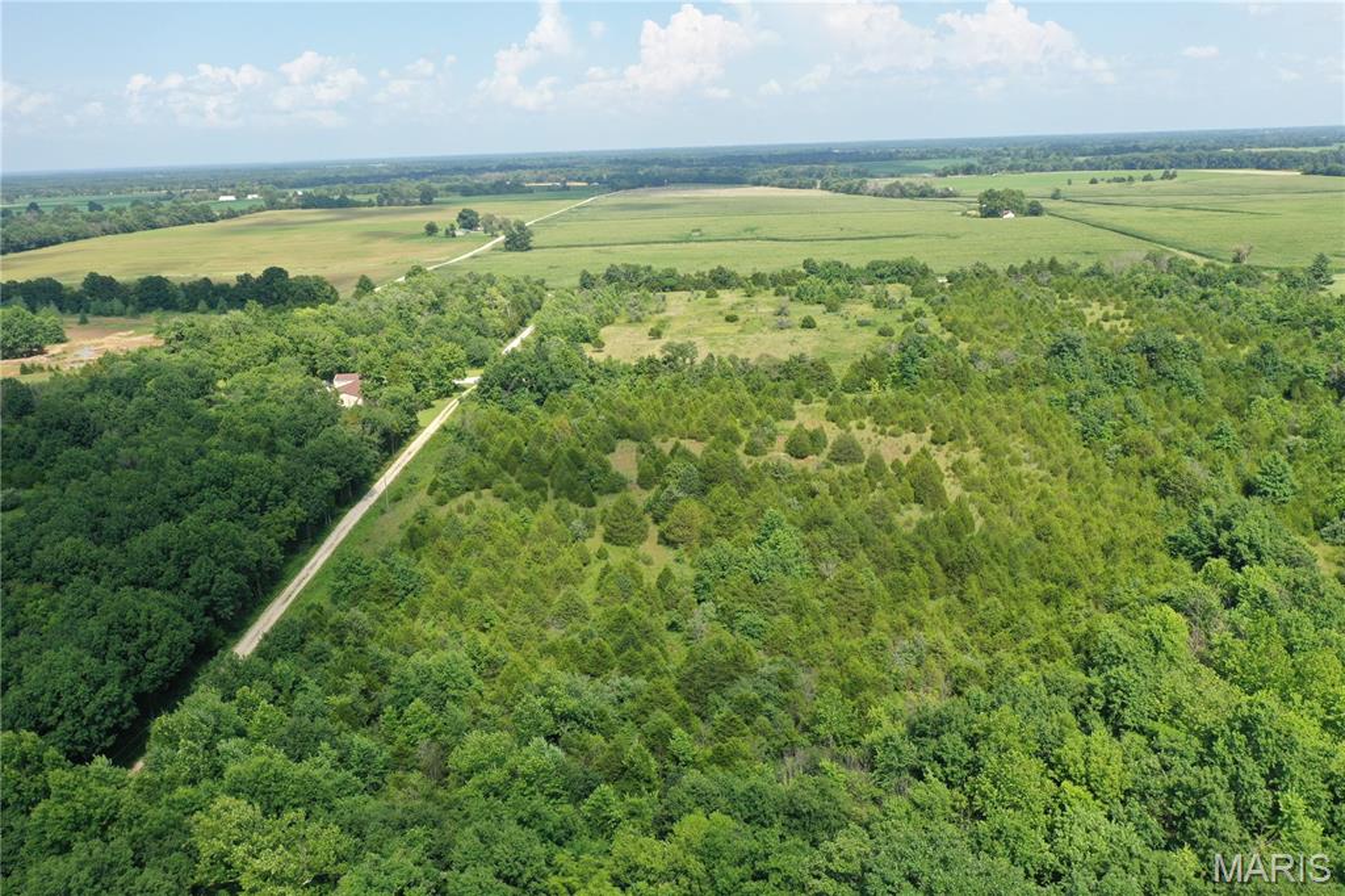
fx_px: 1046
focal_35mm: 28
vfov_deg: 46.4
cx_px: 672
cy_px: 448
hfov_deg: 65.5
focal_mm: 10.26
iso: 100
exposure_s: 1/320
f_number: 5
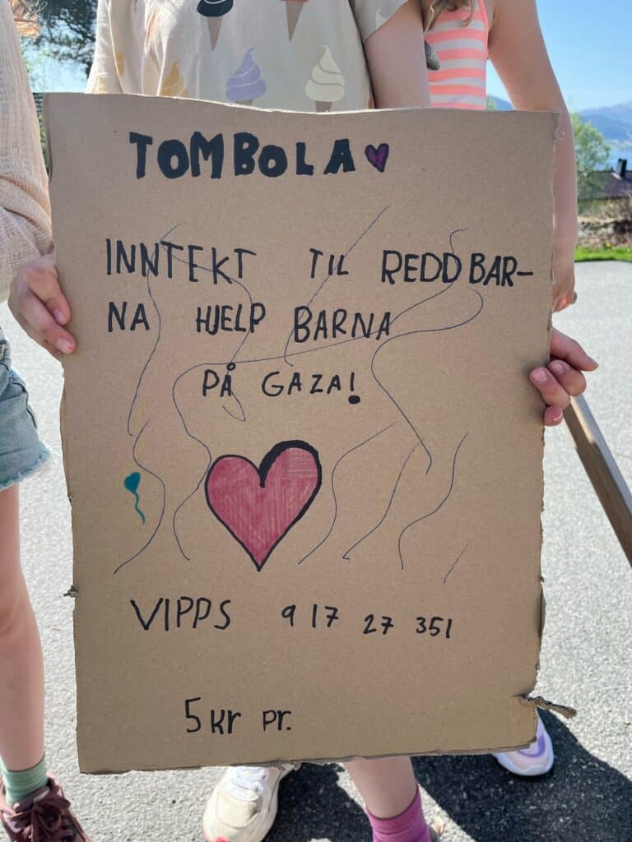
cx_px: 316
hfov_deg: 53.1
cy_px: 421
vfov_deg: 67.3
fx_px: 633
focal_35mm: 26
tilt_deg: -23.3
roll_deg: +0.9
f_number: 1.6
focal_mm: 5.1
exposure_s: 1/1266
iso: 50
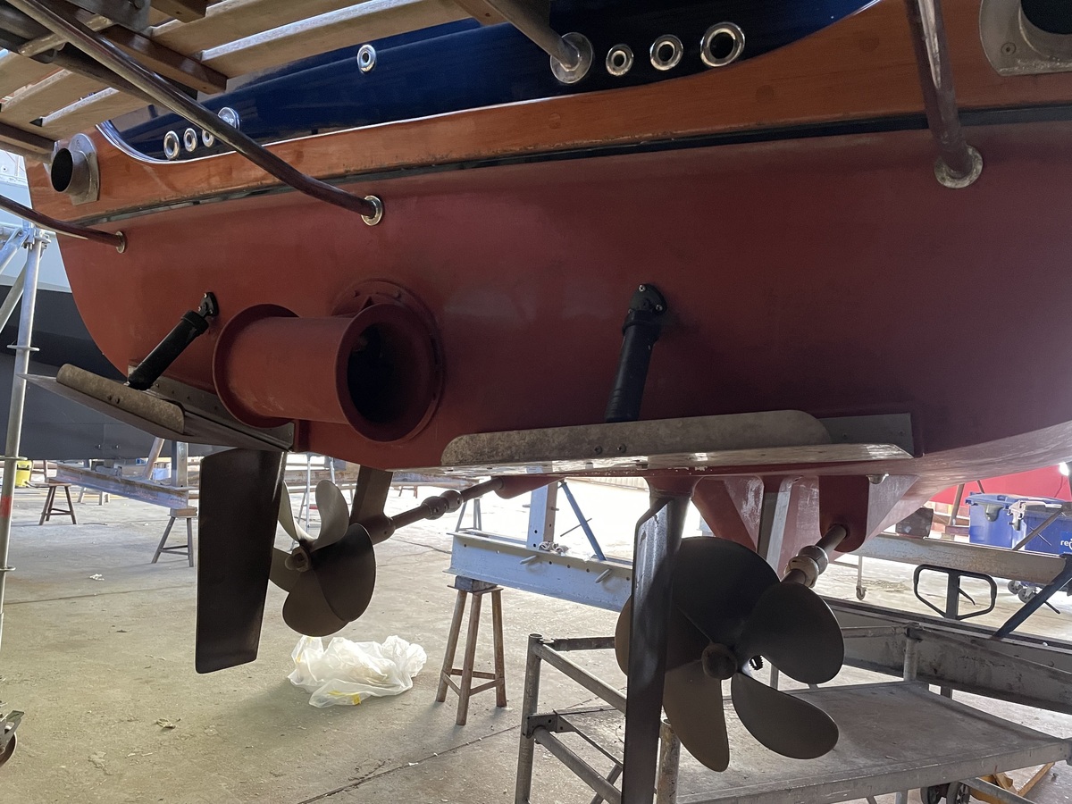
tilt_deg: +1.6
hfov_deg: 67.3
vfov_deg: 53.1
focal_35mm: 26
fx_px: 805
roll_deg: -4.2
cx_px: 536
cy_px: 402
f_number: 1.6
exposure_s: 1/33
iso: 500
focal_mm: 4.2
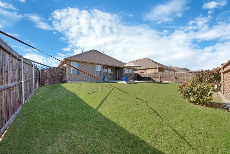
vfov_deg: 90.0
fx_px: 77
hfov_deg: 112.6
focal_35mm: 12
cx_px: 115
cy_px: 77
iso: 640
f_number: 9
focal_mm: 12
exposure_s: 1/250
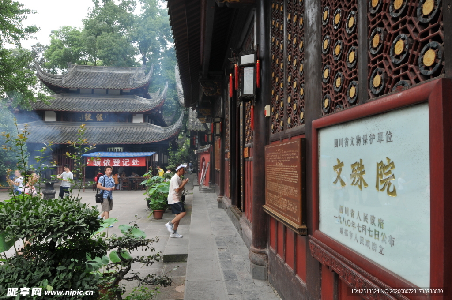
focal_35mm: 24
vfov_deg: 53.0
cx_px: 226
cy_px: 150
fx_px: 301
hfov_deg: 73.8
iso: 200
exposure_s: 1/50
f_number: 7.1
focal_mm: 16
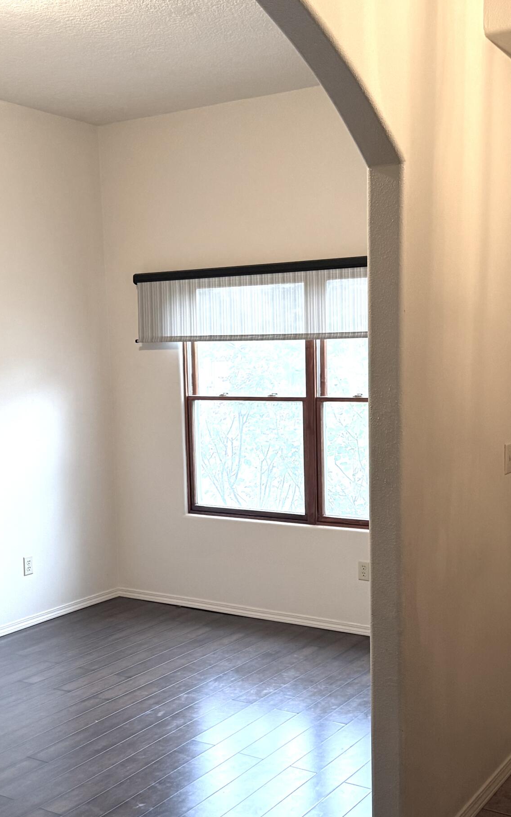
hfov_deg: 30.5
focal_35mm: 42
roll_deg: +0.9
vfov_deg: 47.0
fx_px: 936
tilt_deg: -6.1
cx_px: 282
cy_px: 469
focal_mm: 6.76
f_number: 1.78
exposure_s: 1/60
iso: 320
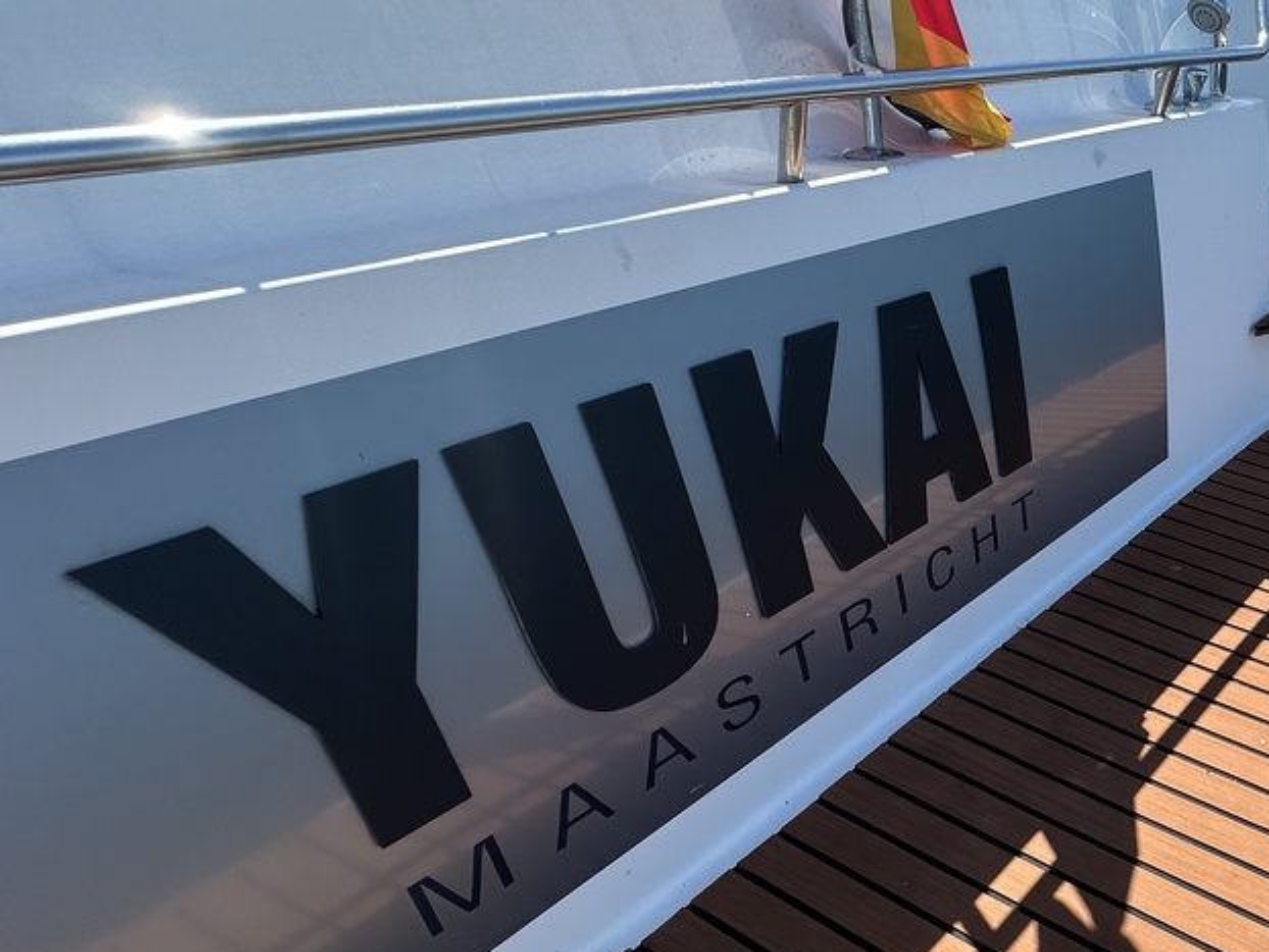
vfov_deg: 51.2
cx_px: 1208
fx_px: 990
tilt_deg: -28.9
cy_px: 542
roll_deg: +1.3
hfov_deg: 54.2
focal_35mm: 27
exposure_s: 1/1416
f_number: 2.2
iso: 40
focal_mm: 2.22
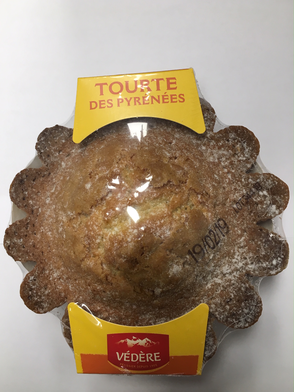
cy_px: 196
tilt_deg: -80.8
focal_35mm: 29
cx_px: 147
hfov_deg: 48.2
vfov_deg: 61.7
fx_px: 328
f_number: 2.2
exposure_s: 1/33
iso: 32
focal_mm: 4.15
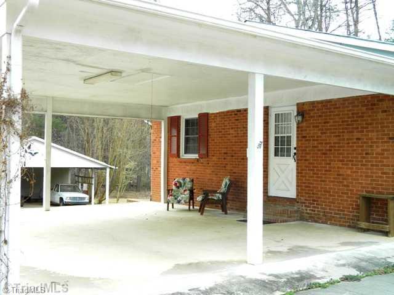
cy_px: 148
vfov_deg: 35.1
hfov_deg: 45.8
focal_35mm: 41
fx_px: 467
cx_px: 197
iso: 80
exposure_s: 1/50
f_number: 3.5
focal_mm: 7.3
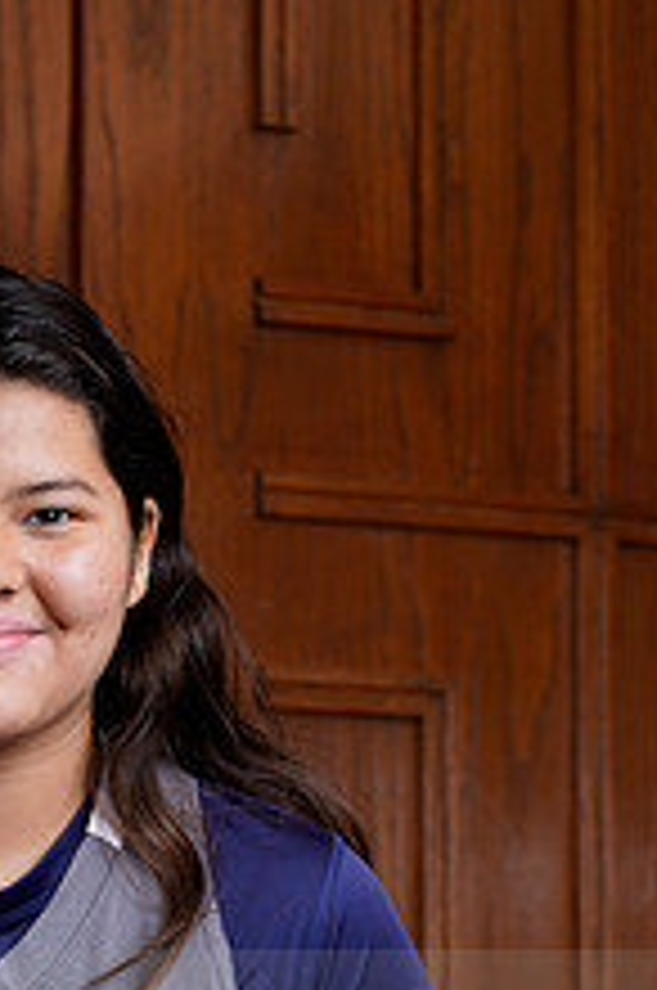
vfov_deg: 9.1
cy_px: 1012
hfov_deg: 6.1
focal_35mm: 224
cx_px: -9
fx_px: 6151
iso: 200
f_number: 5.6
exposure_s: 1/250
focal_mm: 85
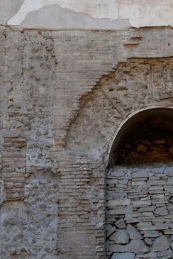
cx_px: 182
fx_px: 619
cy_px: -90
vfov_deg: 21.1
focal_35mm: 86
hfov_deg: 15.6
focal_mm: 14
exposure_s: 1/60
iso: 200
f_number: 5.6
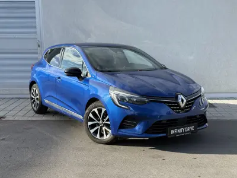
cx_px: 118
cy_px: 89
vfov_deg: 30.3
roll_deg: +0.4
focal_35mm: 48
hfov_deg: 39.7
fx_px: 329
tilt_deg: -7.9
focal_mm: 6.76
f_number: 1.78
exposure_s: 1/1715
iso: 64
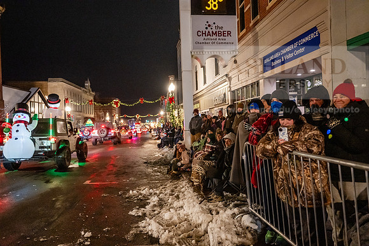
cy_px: 123
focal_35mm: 27
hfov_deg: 67.4
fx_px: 277
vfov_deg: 48.0
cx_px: 184
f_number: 3.2
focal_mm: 27
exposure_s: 1/200
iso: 6400
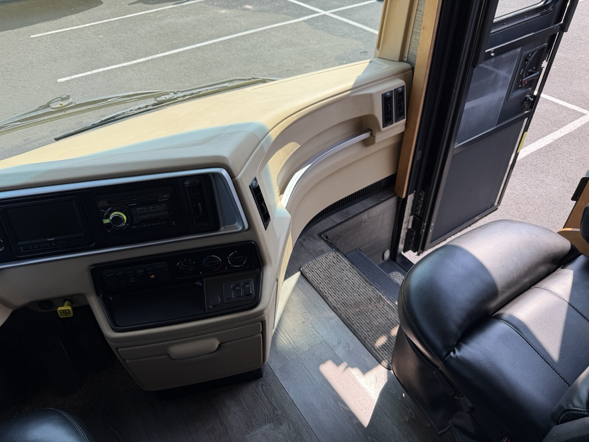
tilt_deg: -40.8
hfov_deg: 71.6
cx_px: 294
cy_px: 221
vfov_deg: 56.8
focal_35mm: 24
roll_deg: +4.9
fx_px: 408
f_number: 1.78
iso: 80
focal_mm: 6.76
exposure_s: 1/617
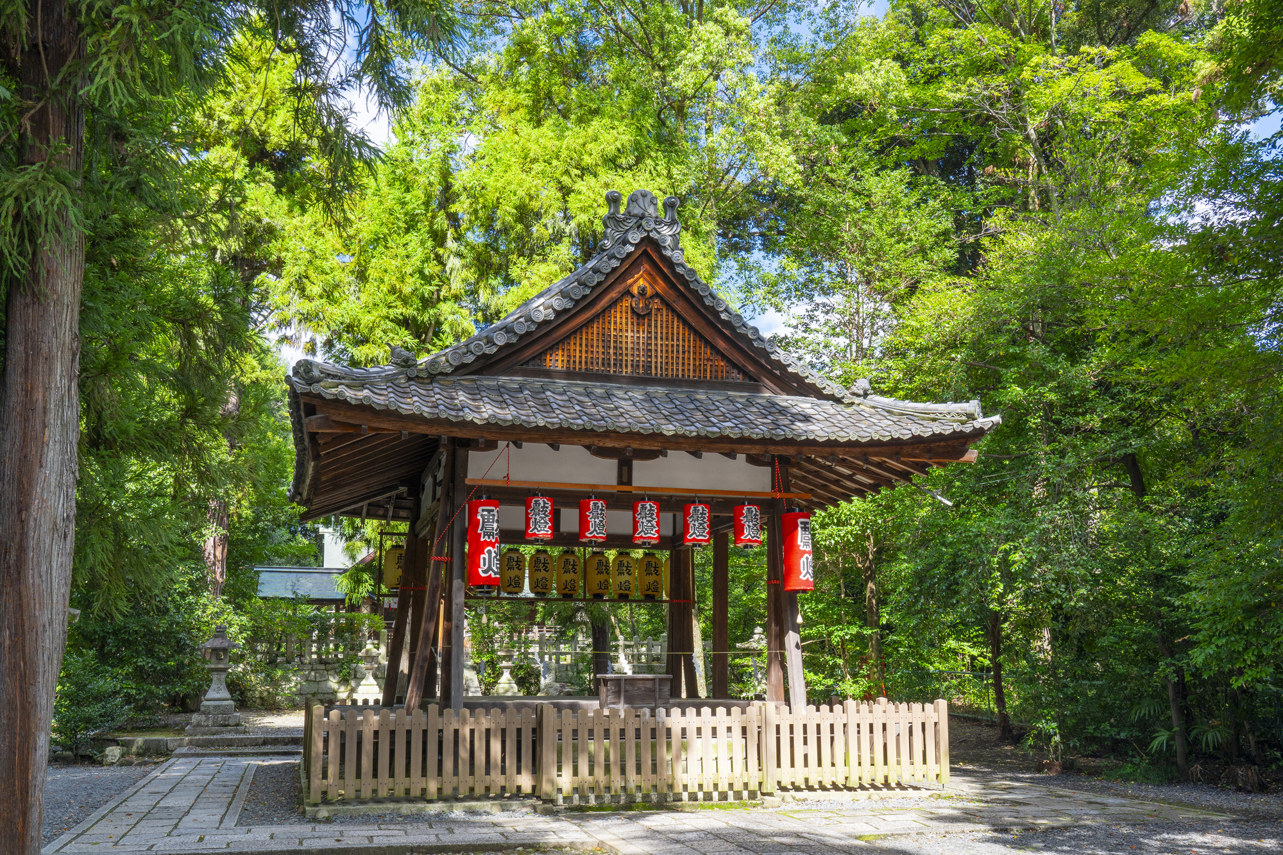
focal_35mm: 31
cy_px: 428
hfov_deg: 60.3
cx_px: 642
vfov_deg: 42.3
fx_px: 1105
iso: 250
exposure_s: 1/40
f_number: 13
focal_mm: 31
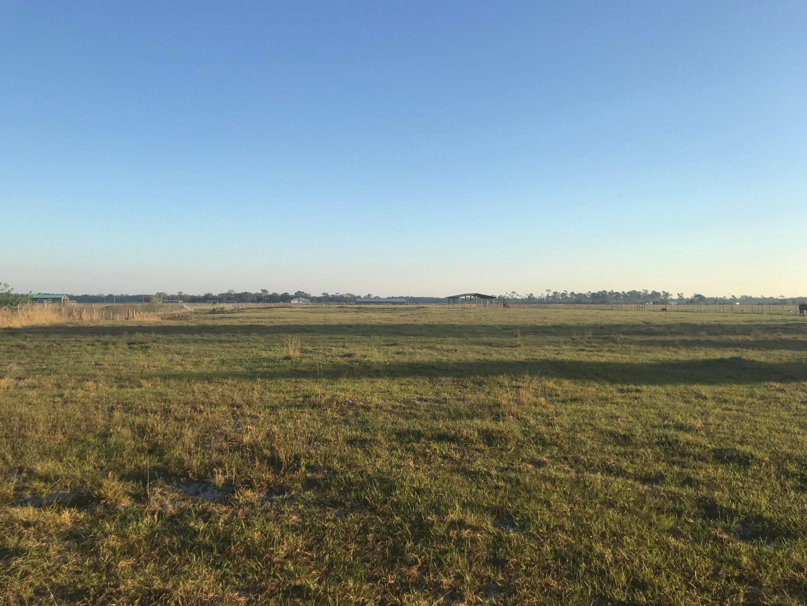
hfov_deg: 63.4
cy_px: 303
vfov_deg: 49.7
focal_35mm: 28
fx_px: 653
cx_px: 404
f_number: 1.8
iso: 20
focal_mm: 3.99
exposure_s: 1/1126
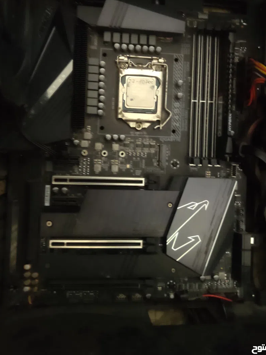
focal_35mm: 35
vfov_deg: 52.3
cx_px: 136
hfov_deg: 40.7
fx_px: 359
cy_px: 145
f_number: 1.65
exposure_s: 1/7
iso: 4000
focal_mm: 4.75
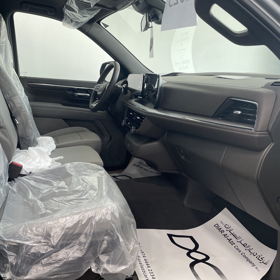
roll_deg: -2.2
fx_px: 284
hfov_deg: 51.9
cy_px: 141
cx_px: 104
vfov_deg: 52.5
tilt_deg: -11.5
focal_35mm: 31
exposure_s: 1/100
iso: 100
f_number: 1.6
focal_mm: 4.2
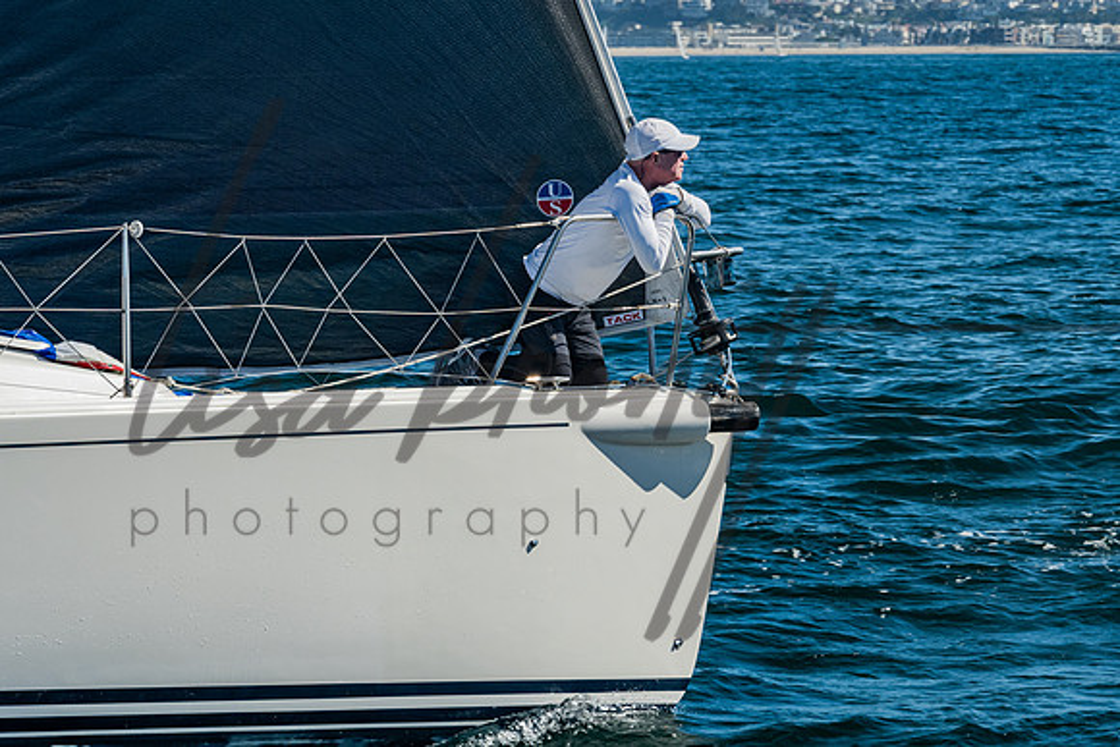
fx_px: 5855
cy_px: 171
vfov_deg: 7.3
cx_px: 724
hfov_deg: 10.9
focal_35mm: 188
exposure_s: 1/400
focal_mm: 115
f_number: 10
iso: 400
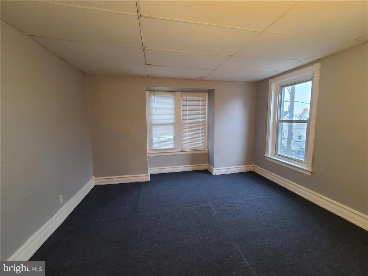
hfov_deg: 106.2
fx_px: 138
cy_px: 138
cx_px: 184
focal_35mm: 13
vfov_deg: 89.9
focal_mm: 2.2
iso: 400
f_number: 2.2
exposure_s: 1/40
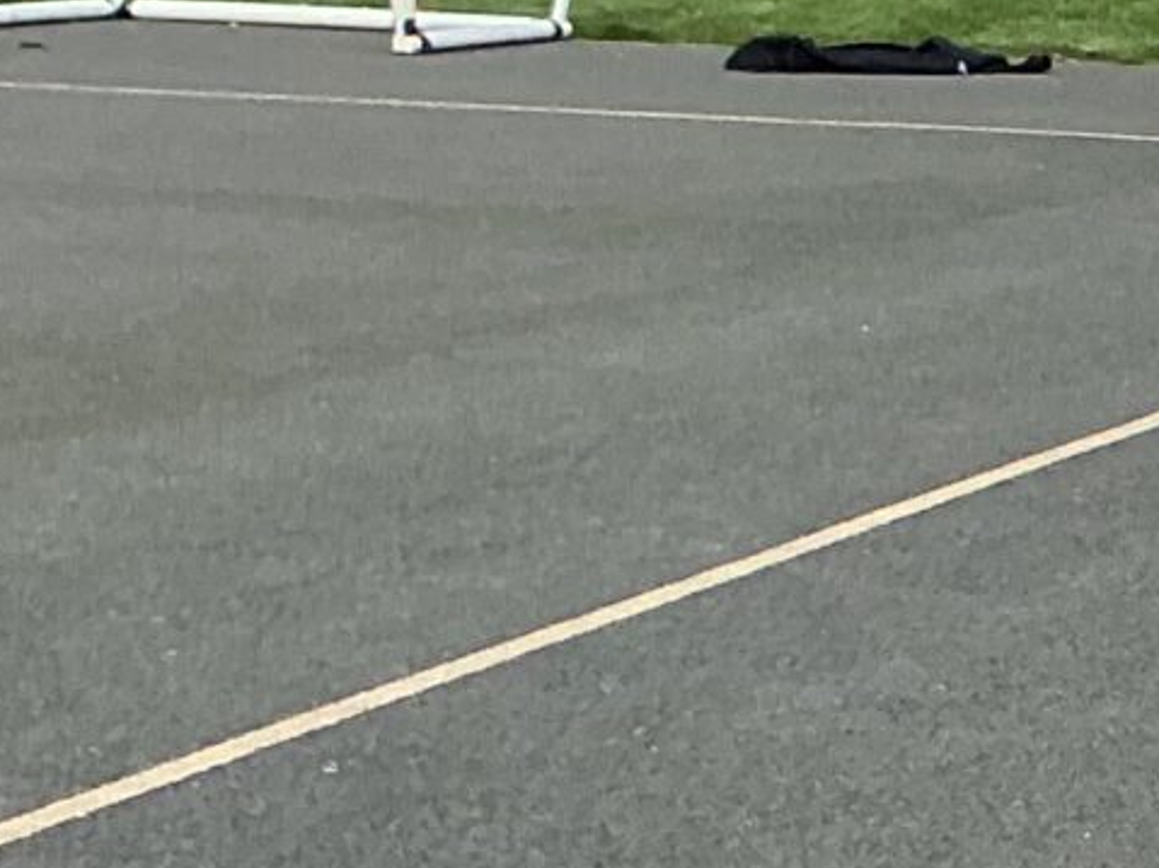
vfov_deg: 9.5
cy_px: 34
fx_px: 5188
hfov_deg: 11.1
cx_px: 2616
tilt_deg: -2.6
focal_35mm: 155
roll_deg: -1.5
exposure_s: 1/691
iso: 25
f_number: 1.8
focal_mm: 3
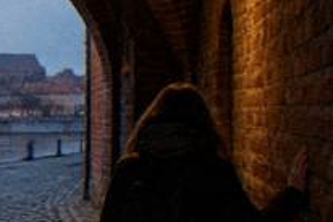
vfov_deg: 13.4
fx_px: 943
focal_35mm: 102
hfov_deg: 19.6
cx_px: 29
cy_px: 88
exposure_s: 1/50
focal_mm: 35
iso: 1600
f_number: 8
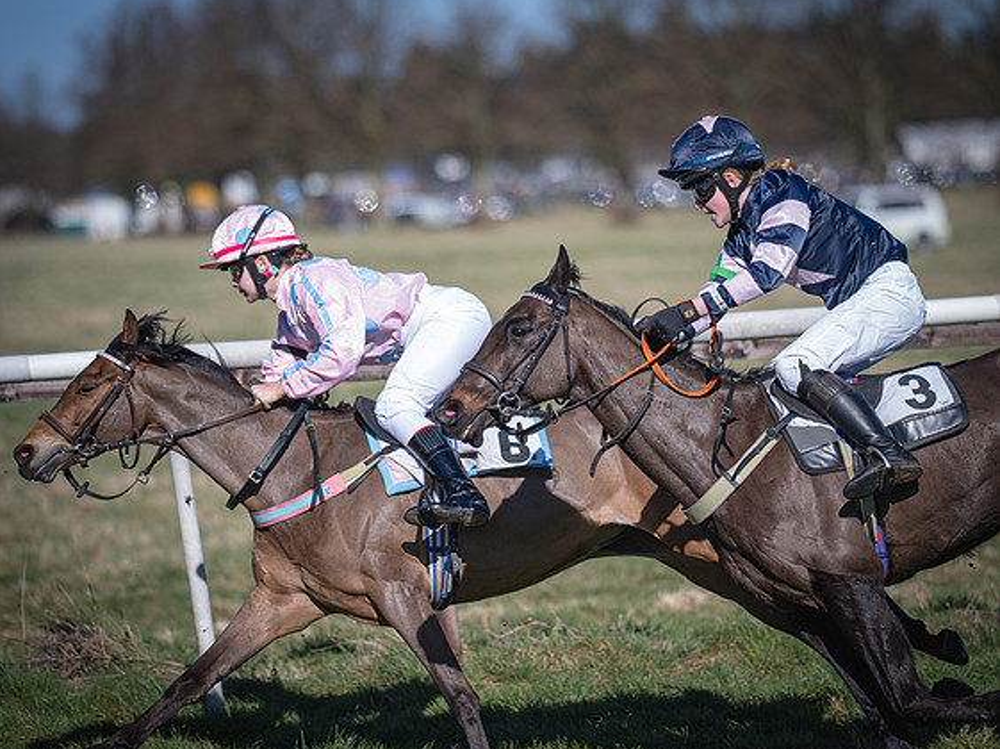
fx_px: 6756
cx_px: 600
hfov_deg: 8.5
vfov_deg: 6.3
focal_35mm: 234
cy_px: 364
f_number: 1.8
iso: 50
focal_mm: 135
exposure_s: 1/4000
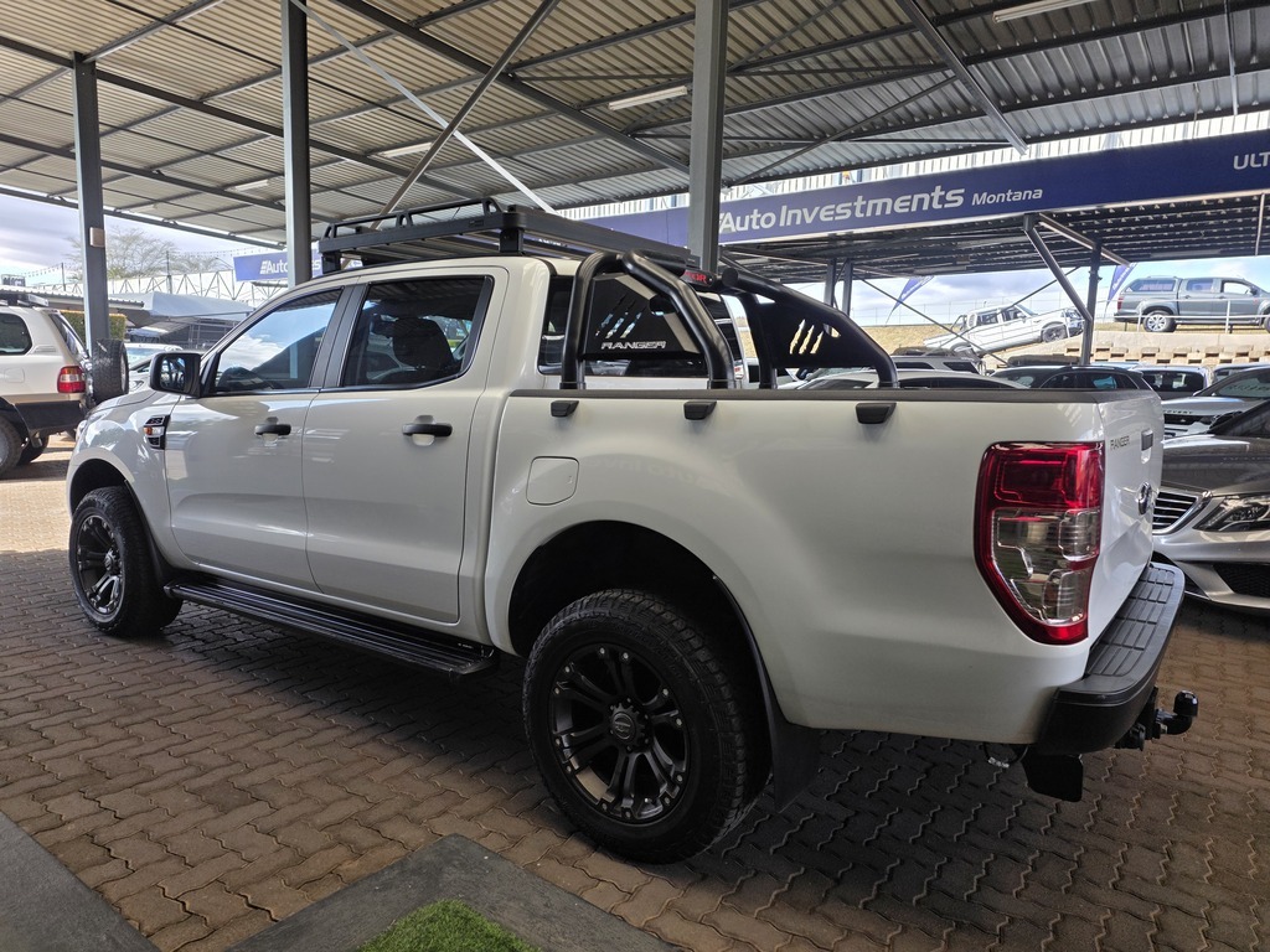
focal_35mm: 23
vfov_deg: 58.9
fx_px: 844
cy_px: 476
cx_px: 635
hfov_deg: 73.9
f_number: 1.7
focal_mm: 6.25
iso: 50
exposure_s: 1/359
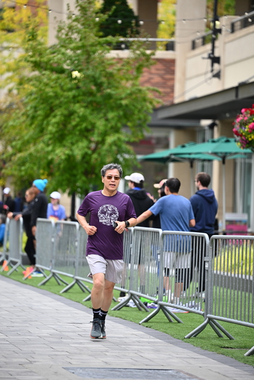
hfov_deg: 8.3
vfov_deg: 12.4
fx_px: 1745
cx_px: 127
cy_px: 190
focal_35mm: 165
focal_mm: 165
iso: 640
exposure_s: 1/2000
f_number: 2.8
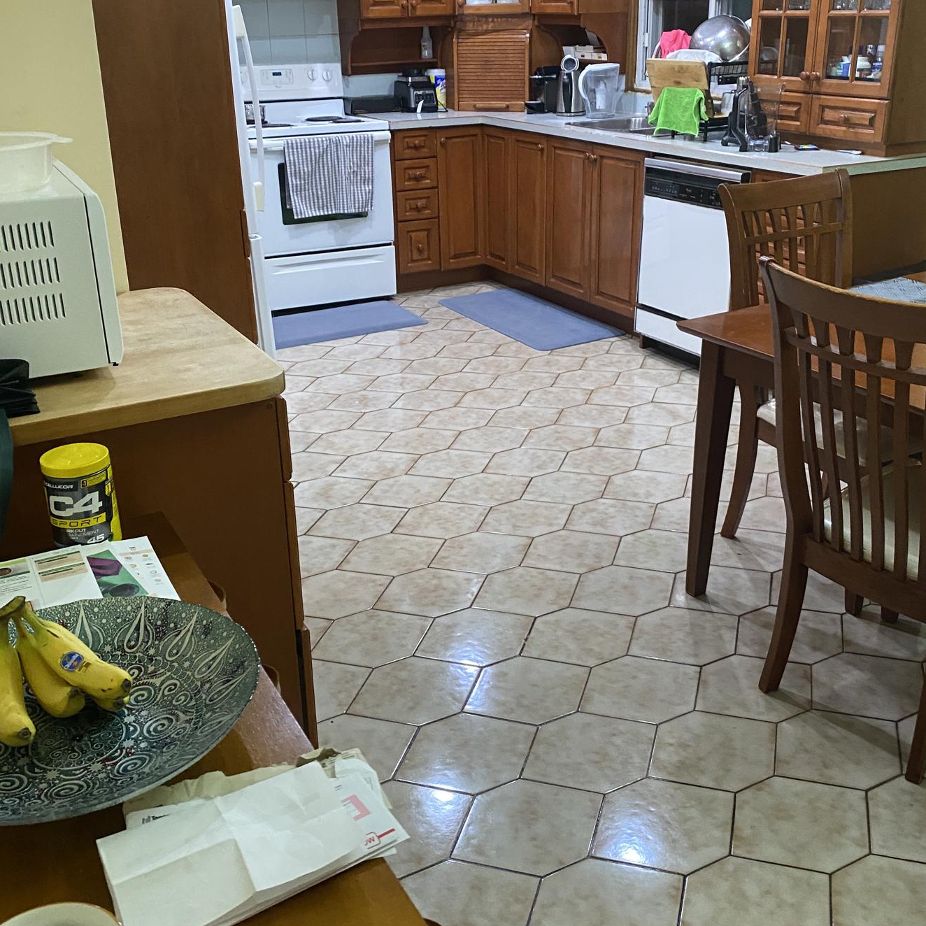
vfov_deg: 47.2
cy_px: 429
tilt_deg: -21.8
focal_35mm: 35
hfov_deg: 47.2
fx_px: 1059
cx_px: 463
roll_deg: +3.6
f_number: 1.8
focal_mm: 4.25
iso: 320
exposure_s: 1/60
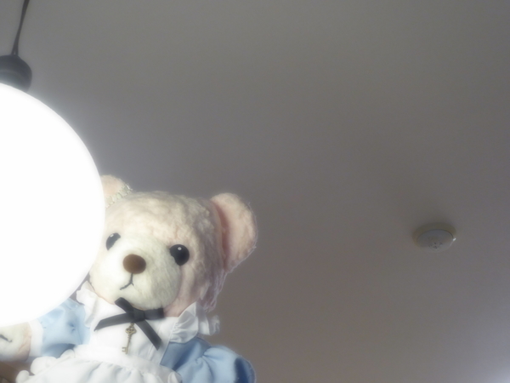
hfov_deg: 35.5
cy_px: 192
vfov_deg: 27.0
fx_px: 796
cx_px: 255
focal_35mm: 54
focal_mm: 9.6
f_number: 4.1
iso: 400
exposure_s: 1/13
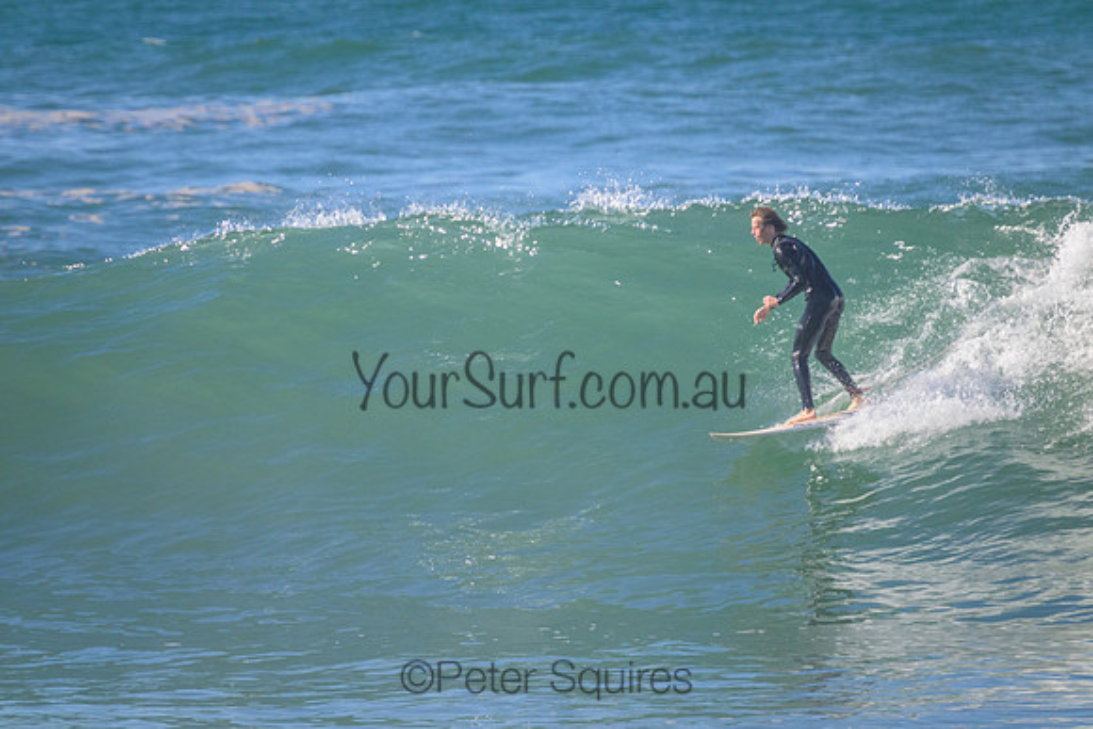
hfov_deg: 2.6
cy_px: 364
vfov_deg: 1.7
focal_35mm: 800
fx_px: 24293
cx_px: 546
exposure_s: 1/2000
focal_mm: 800
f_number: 11
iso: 2000
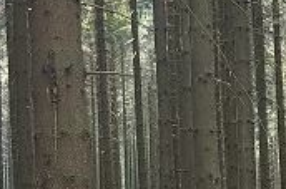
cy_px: 230
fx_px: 666
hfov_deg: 22.3
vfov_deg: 15.6
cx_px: 347
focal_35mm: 84
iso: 100
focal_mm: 4.2
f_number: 1.7
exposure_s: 1/50
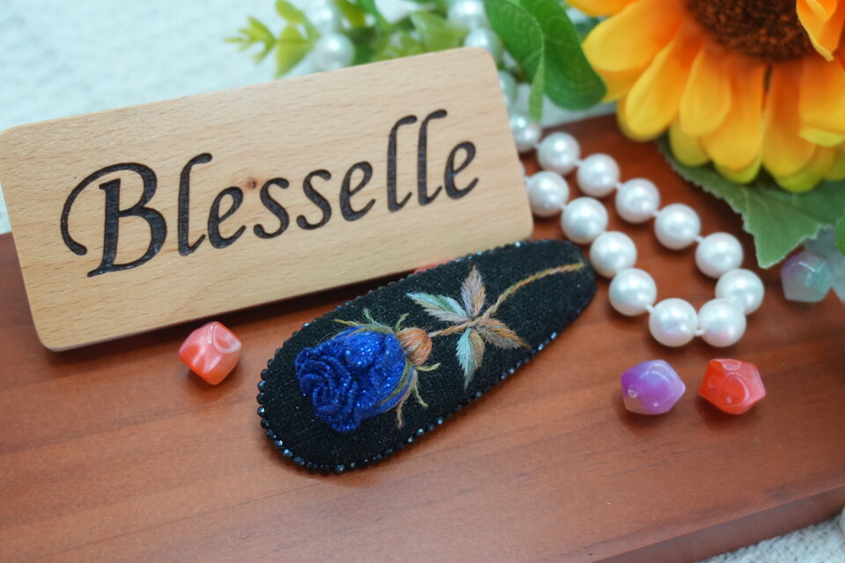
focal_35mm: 46
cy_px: 282
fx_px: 1091
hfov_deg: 42.3
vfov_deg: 28.9
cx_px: 422
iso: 1250
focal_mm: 31
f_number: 5
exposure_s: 1/160
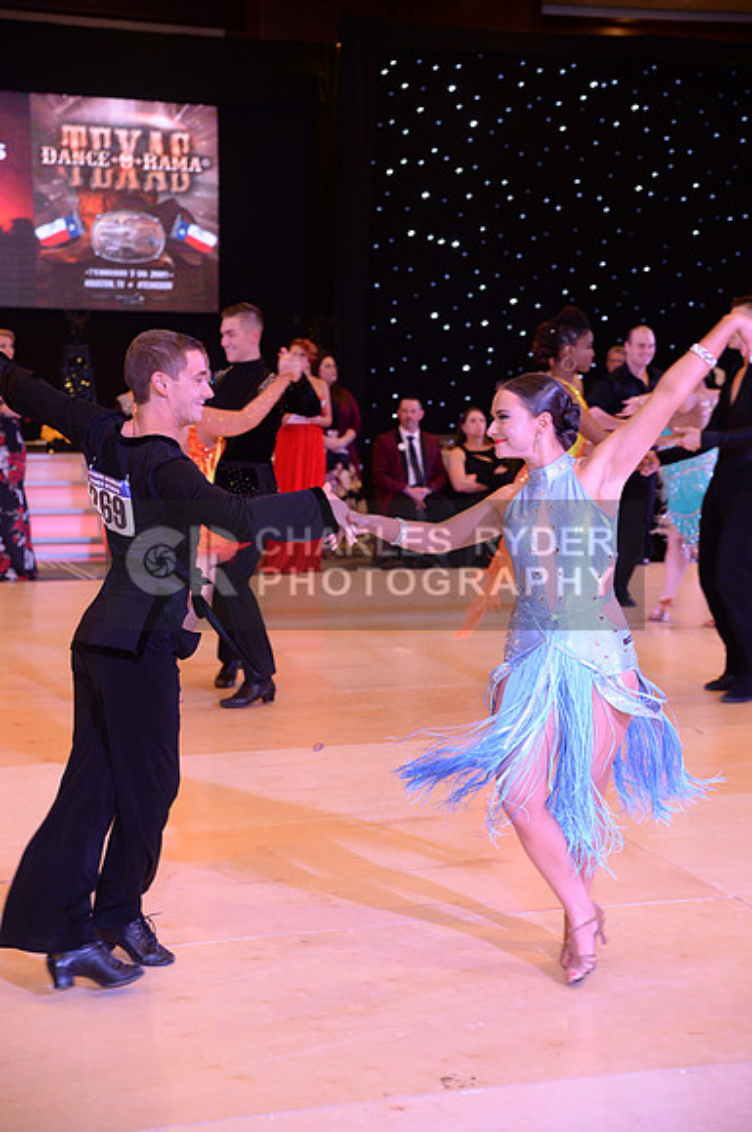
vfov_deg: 30.6
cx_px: 376
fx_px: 2074
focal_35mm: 66
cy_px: 566
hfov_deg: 20.6
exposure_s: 1/250
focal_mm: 66
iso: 2500
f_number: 4.5
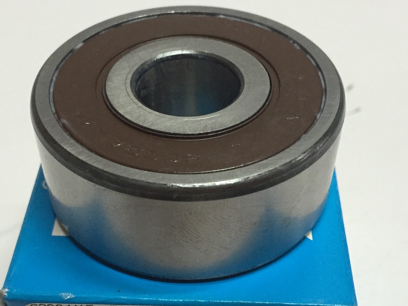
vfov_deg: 27.7
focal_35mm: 52
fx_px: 613
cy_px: 225
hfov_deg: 36.8
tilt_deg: -47.0
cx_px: 186
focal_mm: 4.15
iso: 200
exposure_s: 1/33
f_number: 2.2
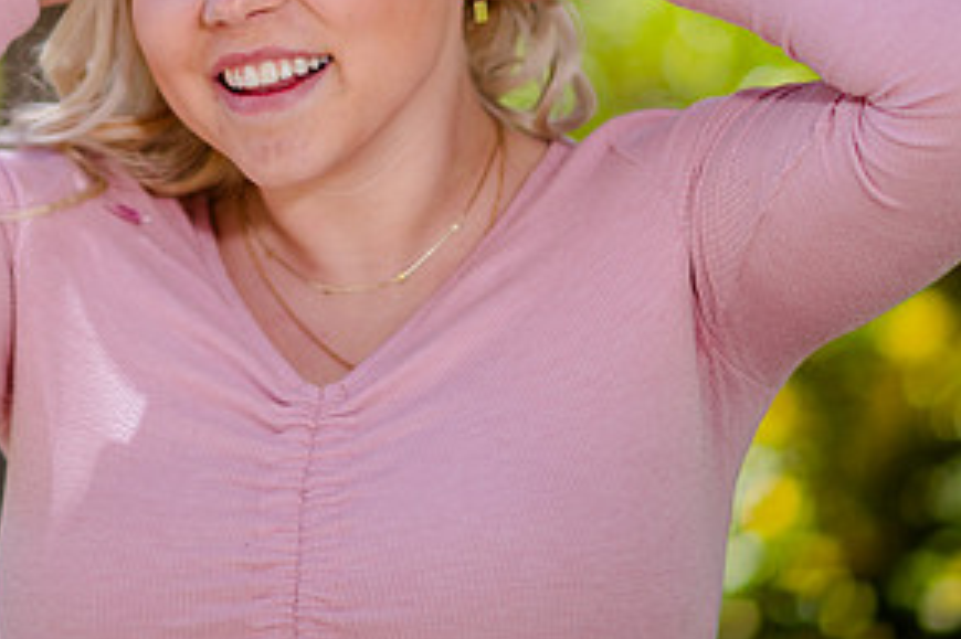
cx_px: 116
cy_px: -30
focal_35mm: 243
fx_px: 6483
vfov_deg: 5.6
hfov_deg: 8.5
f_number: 2
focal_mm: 105
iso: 125
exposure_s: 1/800
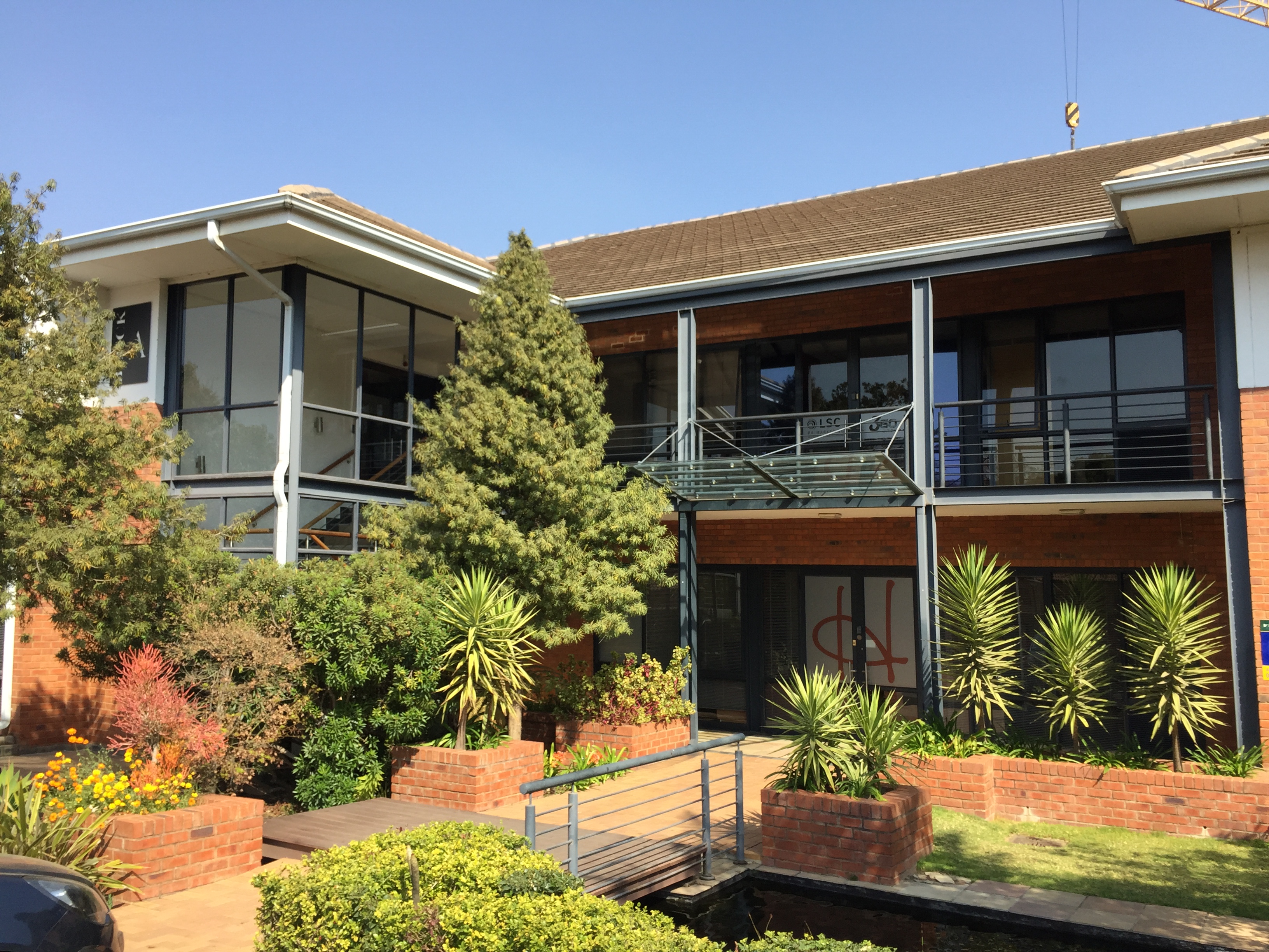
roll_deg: -1.8
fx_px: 1063
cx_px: 634
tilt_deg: +3.1
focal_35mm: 29
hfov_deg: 61.7
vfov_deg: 48.2
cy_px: 476
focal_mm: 4.15
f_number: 2.2
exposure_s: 1/1014
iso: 32
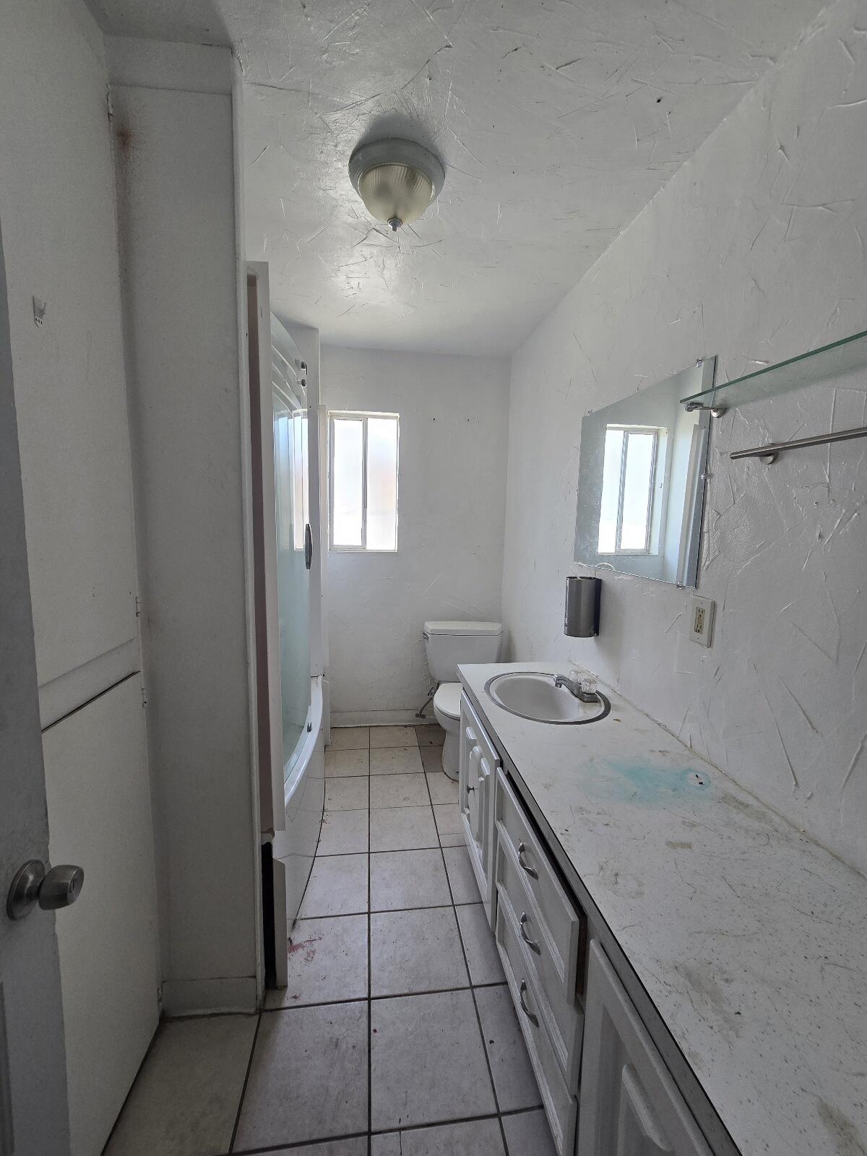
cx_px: 434
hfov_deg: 89.9
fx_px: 434
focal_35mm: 13
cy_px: 578
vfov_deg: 106.2
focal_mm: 2.2
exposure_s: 1/60.2
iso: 64
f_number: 2.2
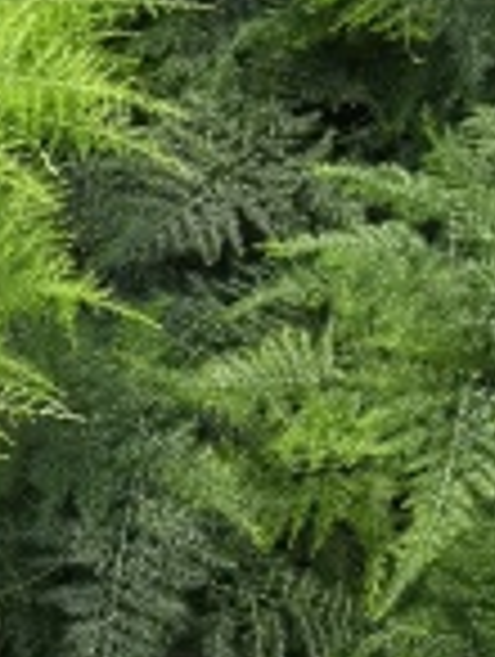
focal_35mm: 197
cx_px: 292
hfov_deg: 7.6
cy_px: -619
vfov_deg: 9.4
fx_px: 3745
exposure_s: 1/652
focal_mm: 5.75
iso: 50
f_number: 2
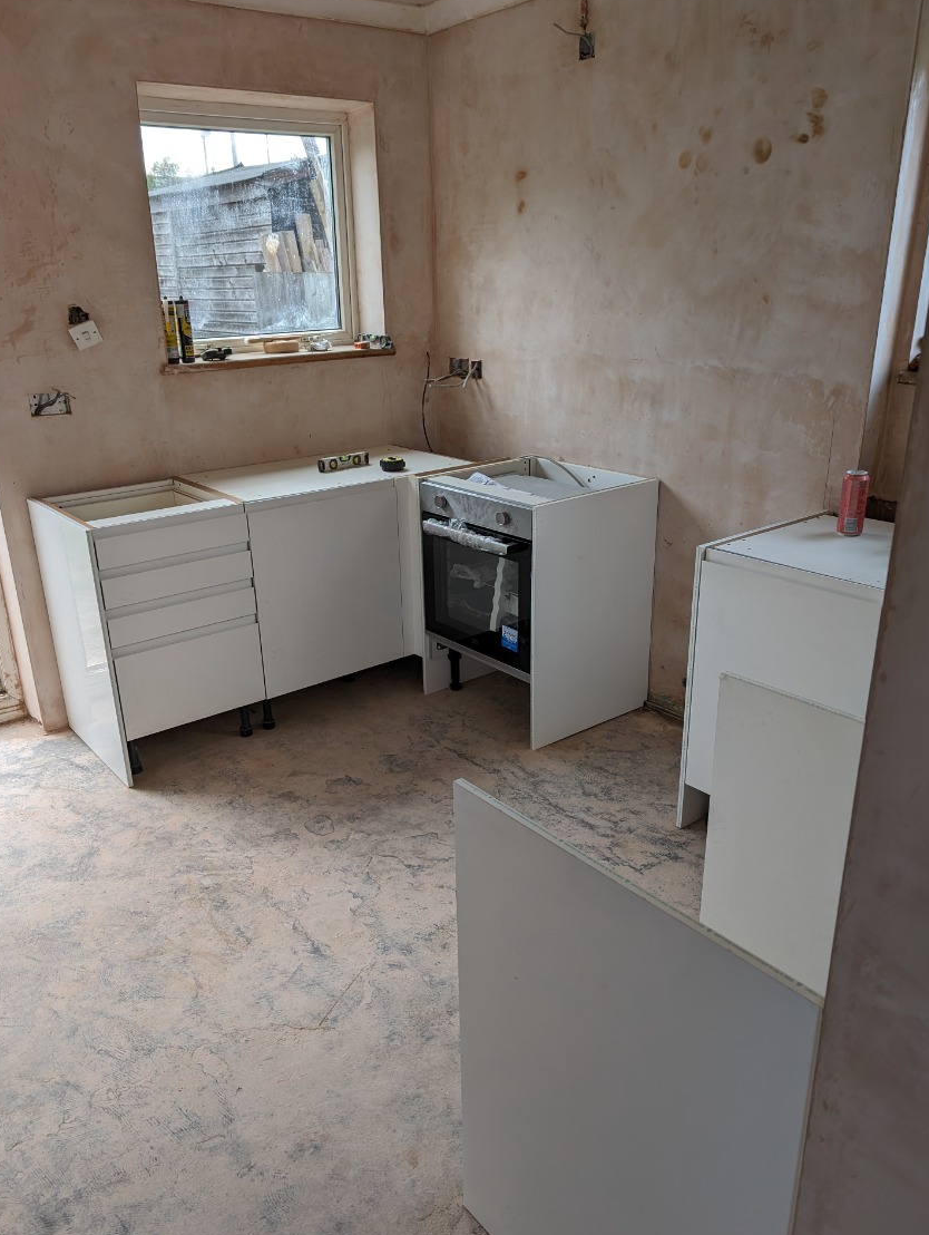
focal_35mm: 26
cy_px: 652
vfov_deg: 67.2
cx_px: 454
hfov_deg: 53.2
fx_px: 928
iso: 22
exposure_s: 1/166
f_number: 1.68
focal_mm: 6.9
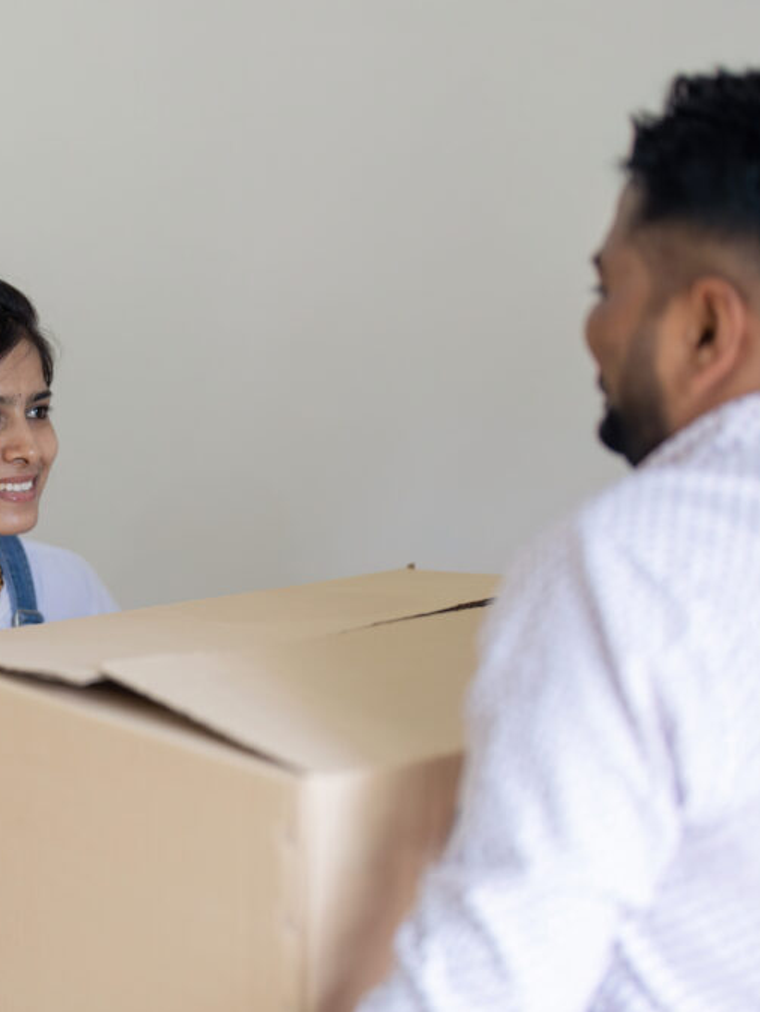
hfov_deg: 20.1
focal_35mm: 73
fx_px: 2136
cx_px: 218
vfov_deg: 26.7
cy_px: 510
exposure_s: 1/200
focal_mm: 50
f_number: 1.2
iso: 160
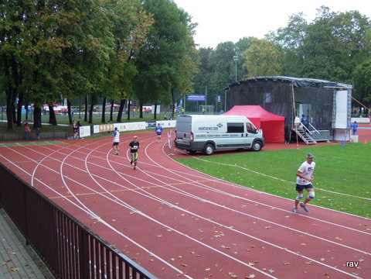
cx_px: 186
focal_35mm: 40
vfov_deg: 36.0
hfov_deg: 46.8
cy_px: 140
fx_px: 429
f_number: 2.9
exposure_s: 1/100
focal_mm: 7.2
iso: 160
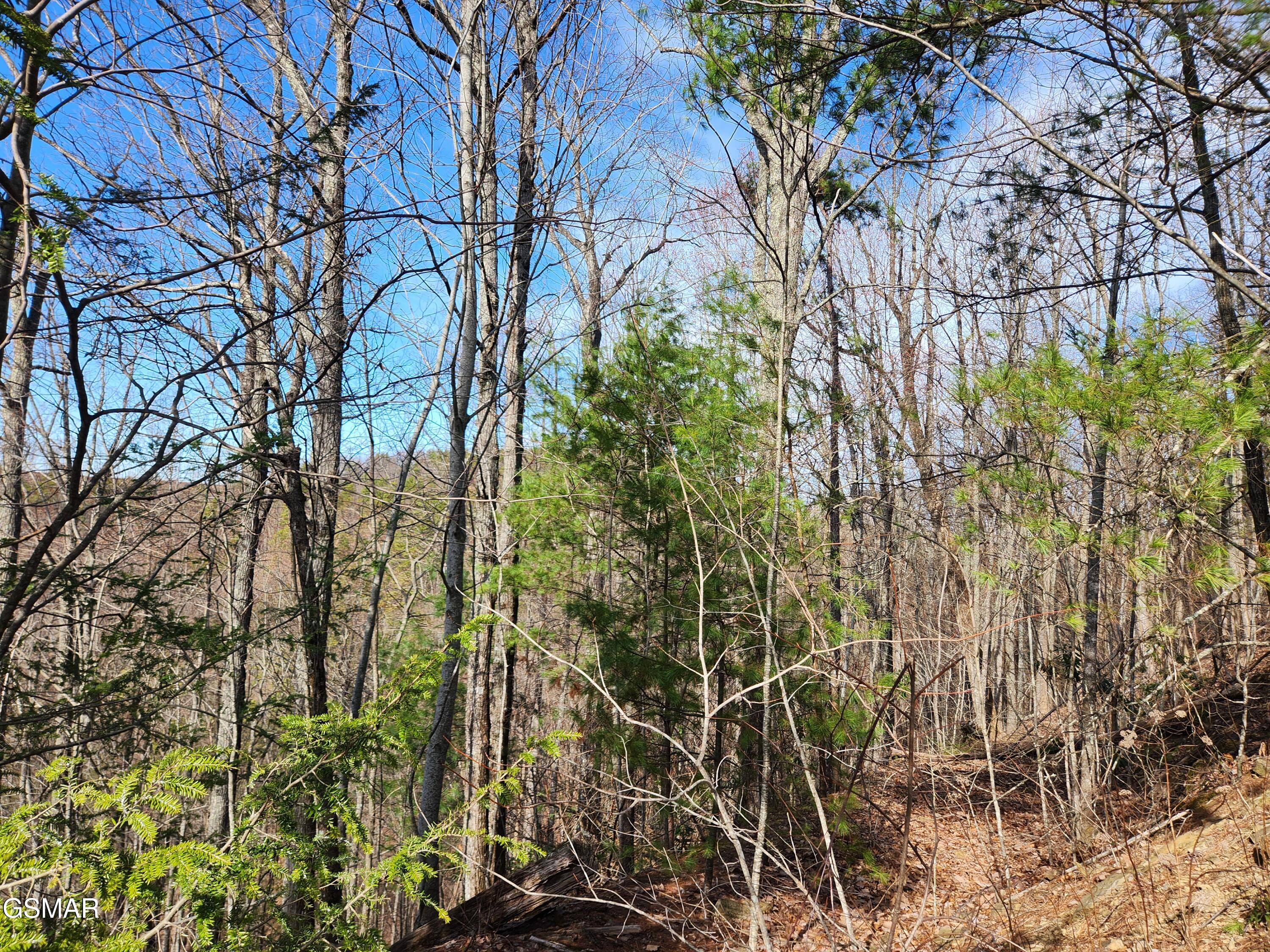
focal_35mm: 23
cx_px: 635
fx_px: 844
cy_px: 476
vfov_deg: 58.9
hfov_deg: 73.9
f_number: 1.8
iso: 20
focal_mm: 5.4
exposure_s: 1/619
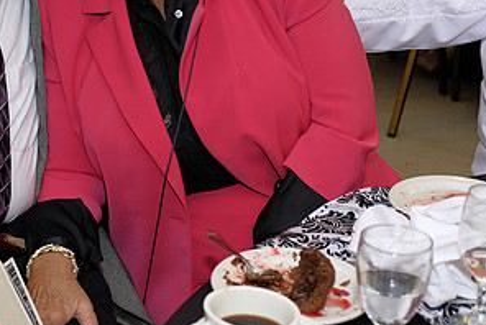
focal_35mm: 92
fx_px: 1243
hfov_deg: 21.6
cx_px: 54
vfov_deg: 14.7
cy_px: 25
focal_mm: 31.5
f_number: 3.6
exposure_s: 1/180
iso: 1000
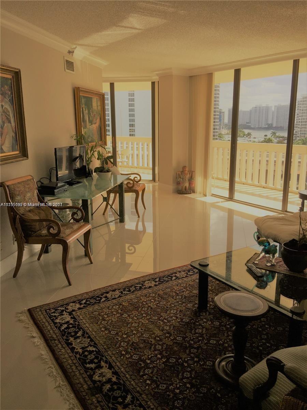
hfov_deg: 48.2
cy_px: 205
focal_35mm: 29
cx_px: 154
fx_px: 343
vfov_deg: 61.7
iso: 32
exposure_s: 1/599
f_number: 2.2
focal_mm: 4.15
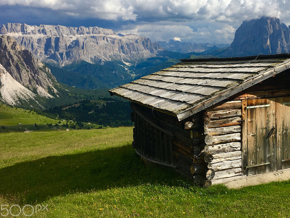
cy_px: 90
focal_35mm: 41
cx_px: 190
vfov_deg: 35.0
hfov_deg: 45.2
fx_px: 343
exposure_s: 1/2653
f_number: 2.2
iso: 25
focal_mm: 4.15
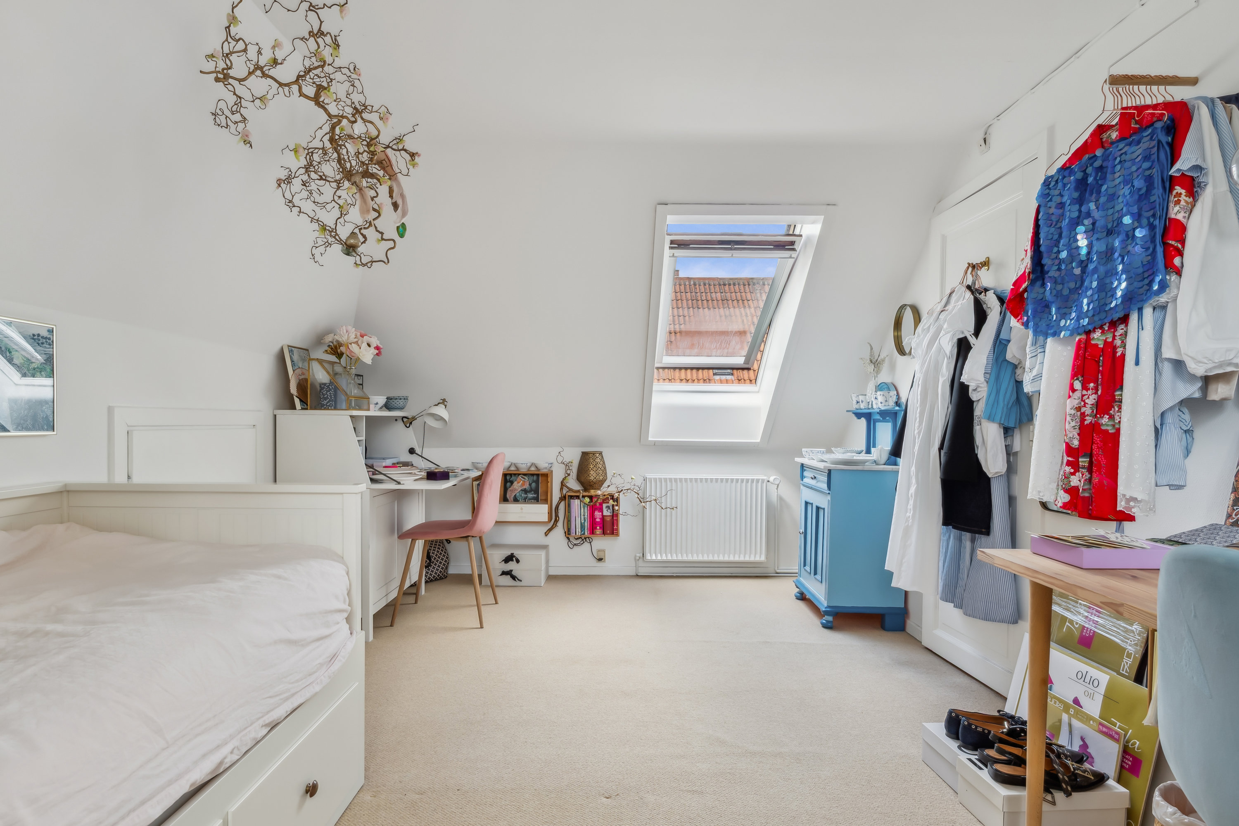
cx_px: 620
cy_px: 413
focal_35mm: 19
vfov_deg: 63.6
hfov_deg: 85.9
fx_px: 666
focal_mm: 12.9
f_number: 7.1
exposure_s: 1/20
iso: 100
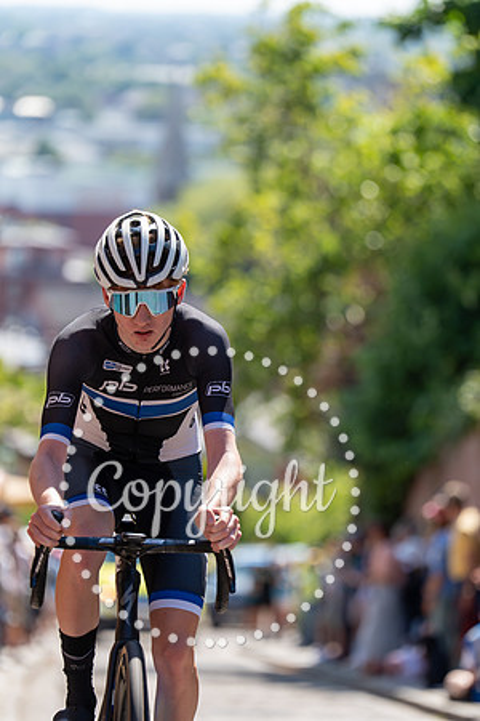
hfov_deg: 7.4
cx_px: 240
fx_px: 3700
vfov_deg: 11.1
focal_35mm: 185
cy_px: 360
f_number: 3.5
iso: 250
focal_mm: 185
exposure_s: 1/1000
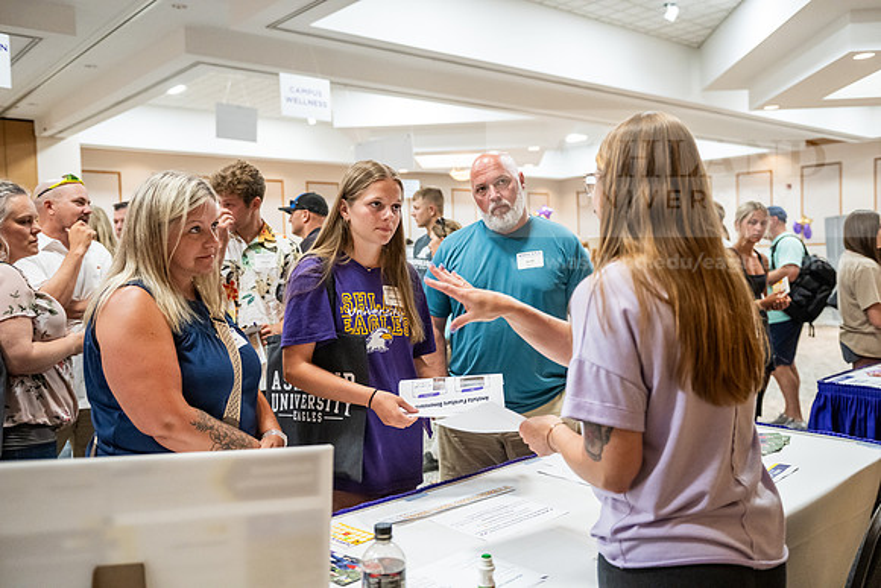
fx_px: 783
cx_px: 440
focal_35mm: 32
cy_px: 294
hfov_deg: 58.7
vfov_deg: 41.1
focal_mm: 32
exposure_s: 1/200
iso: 4000
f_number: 3.2
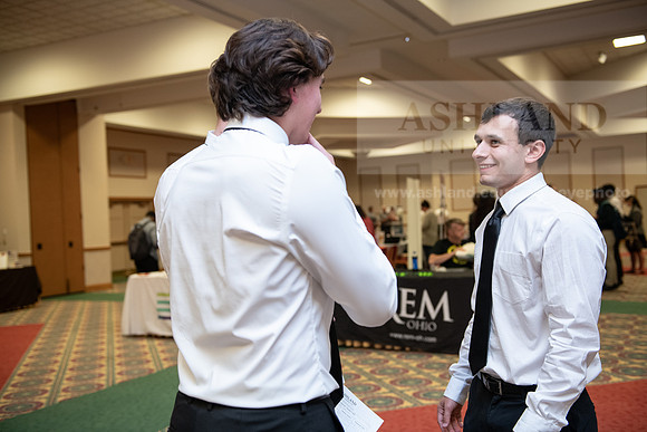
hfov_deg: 50.7
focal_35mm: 38
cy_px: 216
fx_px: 683
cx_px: 324
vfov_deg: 35.1
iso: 1250
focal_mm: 38
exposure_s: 1/200
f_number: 3.2
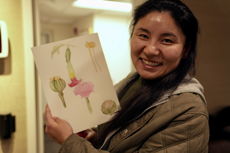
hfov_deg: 53.1
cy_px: 76
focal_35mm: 36
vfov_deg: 36.9
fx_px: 230
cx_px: 115
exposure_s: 1/40
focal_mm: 36
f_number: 2.8
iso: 320
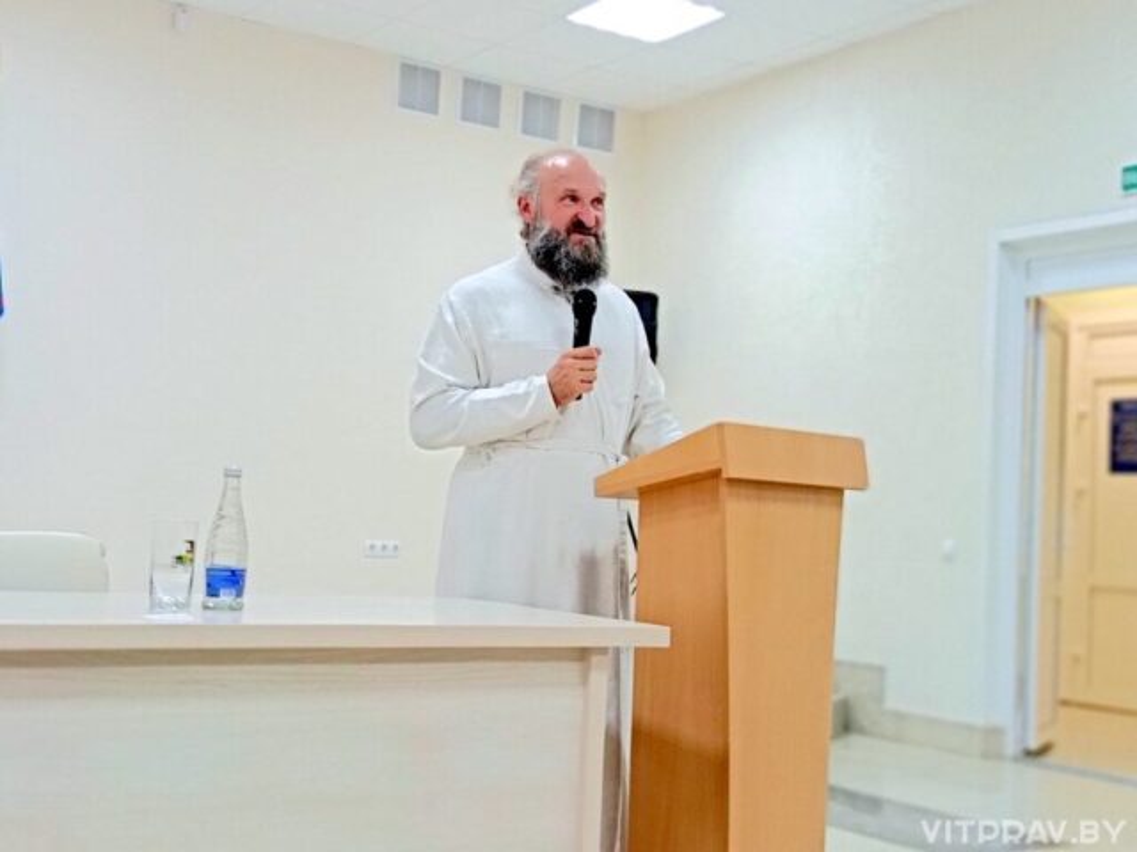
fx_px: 1577
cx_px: 568
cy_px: 426
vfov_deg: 30.3
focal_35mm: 48
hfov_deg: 39.7
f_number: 4
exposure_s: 1/33.3
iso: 726
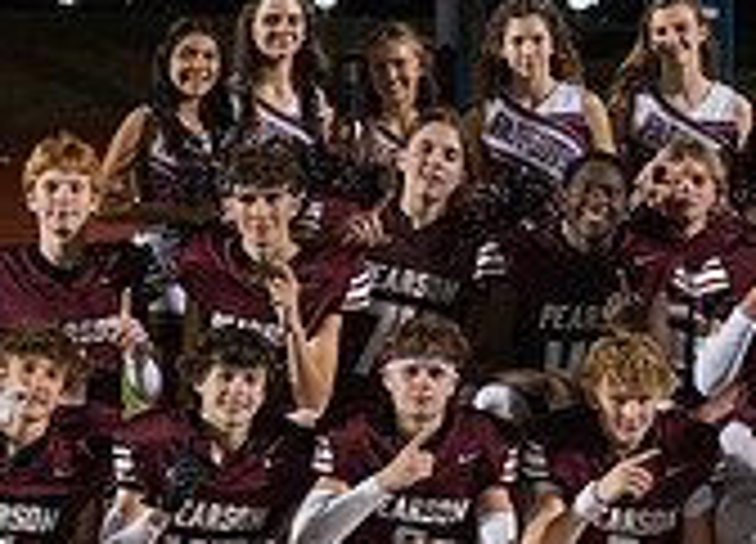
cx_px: 613
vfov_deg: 7.6
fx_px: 4113
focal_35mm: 191
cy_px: 77
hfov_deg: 10.5
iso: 1000
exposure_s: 1/320
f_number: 2.8
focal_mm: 50
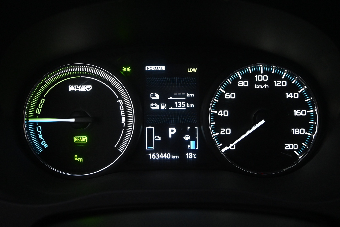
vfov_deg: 41.7
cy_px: 114
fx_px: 297
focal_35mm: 32
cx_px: 170
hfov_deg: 59.5
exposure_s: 1/30
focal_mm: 21
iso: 3200
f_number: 4
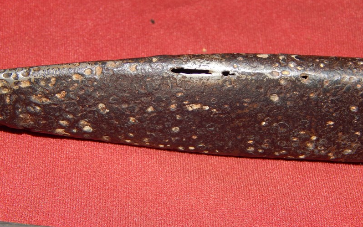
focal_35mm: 100
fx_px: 989
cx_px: 182
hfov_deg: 20.8
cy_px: 132
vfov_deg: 13.1
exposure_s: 1/30
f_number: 8.8
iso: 200
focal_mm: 16.6
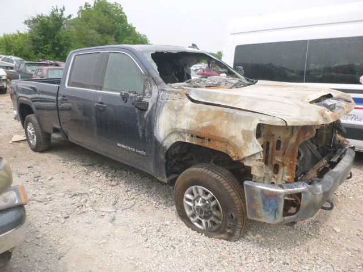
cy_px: 136
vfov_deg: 54.9
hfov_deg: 69.4
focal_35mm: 25
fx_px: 262
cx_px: 182
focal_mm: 4.5
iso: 100
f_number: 3.9
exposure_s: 1/320
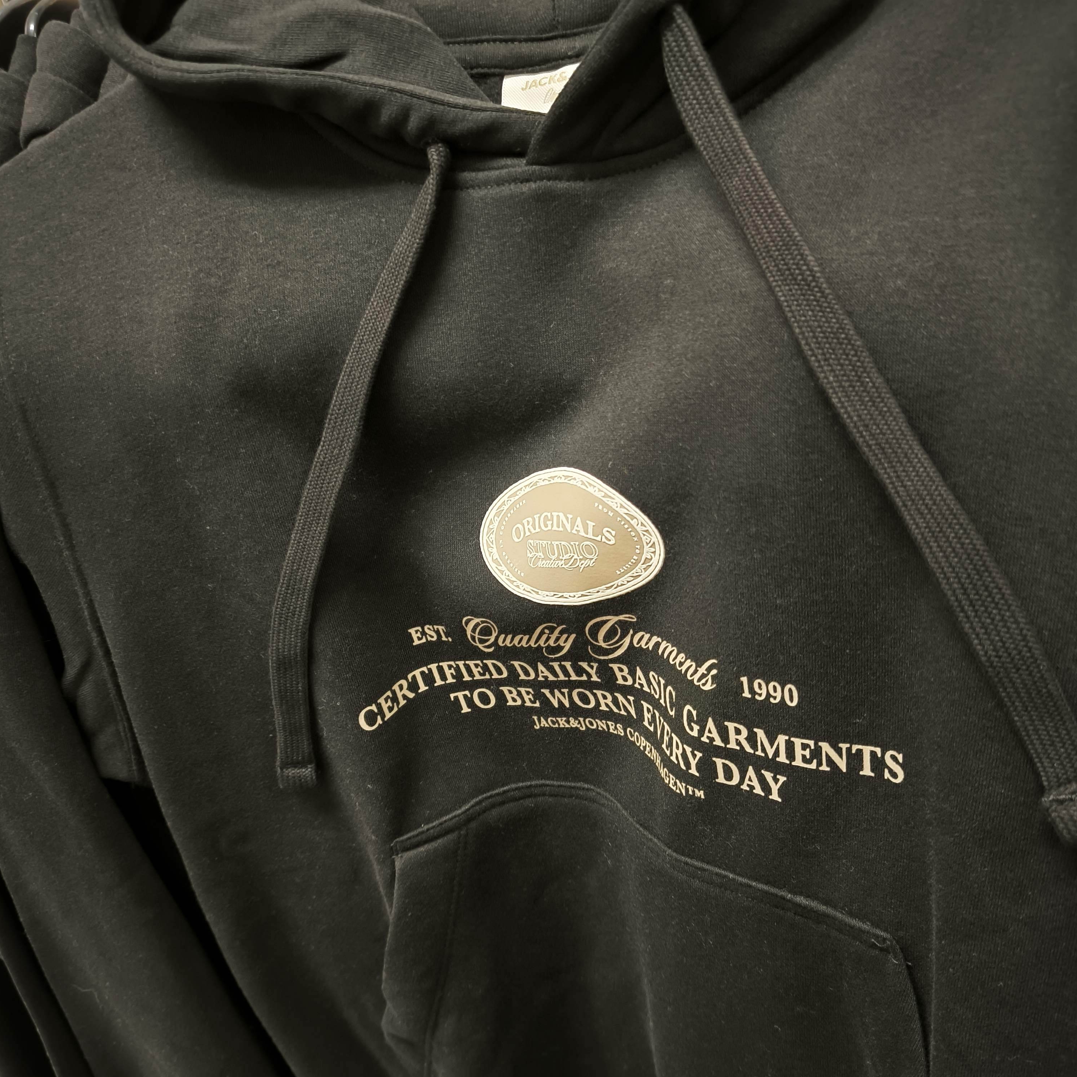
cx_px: 538
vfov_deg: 55.4
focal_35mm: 29
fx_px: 1021
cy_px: 610
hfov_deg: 55.6
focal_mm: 6.92
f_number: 1.9
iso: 500
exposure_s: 1/25
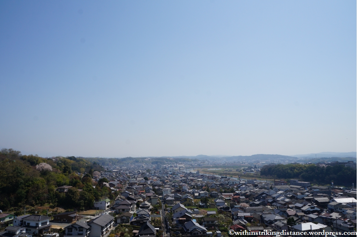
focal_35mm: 27
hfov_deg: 67.4
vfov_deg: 47.8
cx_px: 178
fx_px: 267
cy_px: 118
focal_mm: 18
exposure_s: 1/500
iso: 200
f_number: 13
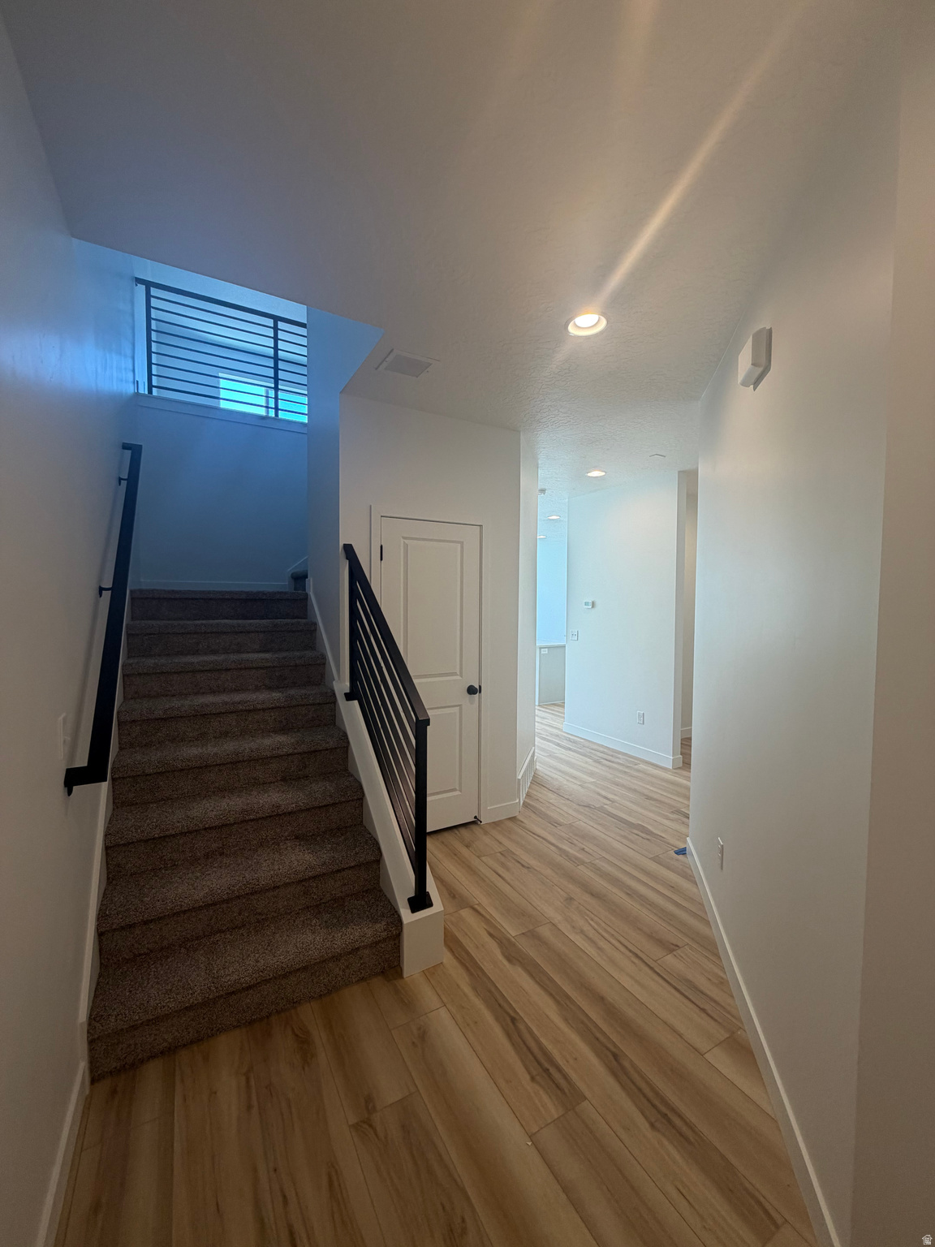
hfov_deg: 85.7
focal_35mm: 14
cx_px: 468
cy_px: 624
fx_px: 504
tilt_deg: -2.6
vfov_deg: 102.1
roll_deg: -0.1
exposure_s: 1/120
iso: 100
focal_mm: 2.22
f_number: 2.2
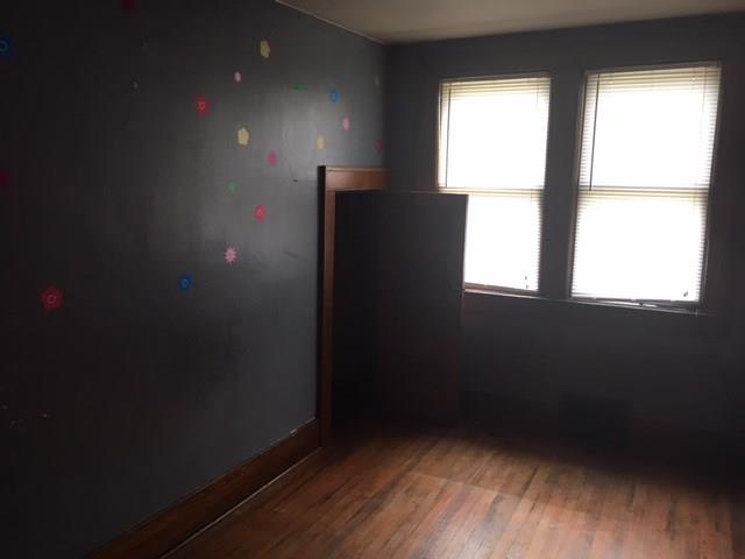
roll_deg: -2.0
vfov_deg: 48.2
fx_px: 624
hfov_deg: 61.7
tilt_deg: -8.0
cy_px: 280
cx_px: 372
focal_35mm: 29
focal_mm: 4.15
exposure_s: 1/30
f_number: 2.2
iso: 64
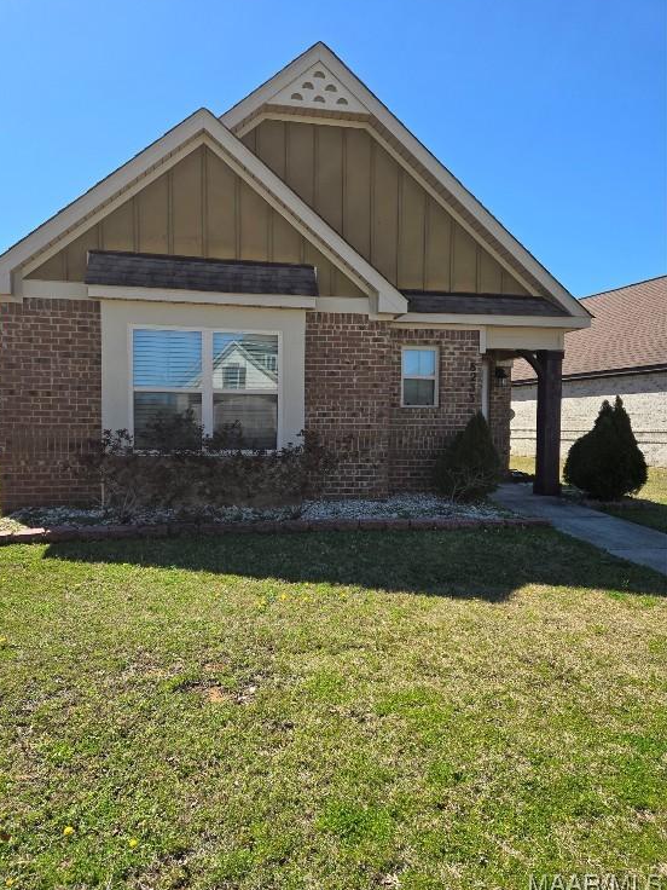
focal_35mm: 24
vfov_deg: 71.6
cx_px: 320
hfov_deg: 56.8
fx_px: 617
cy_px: 447
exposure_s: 1/1167
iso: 25
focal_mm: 5.4
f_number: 1.8
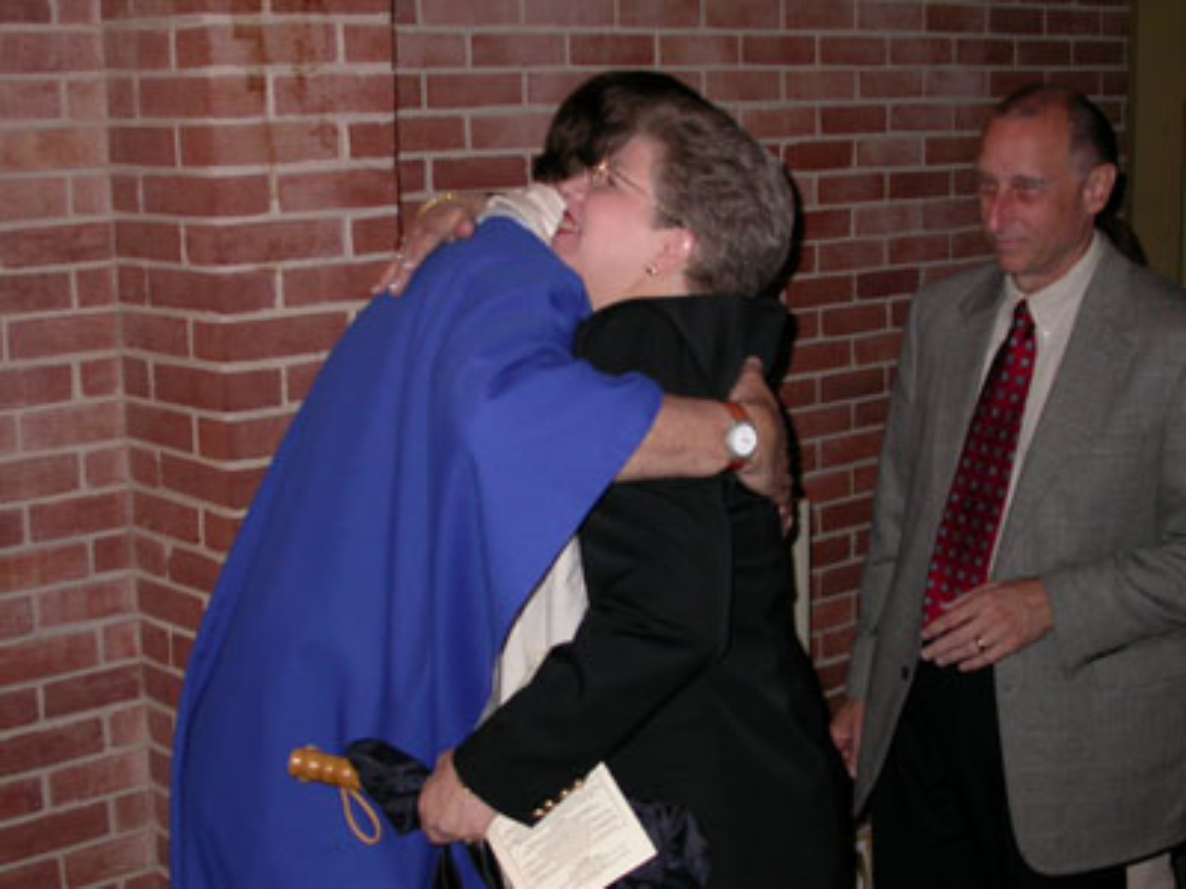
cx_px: 593
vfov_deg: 26.6
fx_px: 1884
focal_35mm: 55
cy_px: 444
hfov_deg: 34.9
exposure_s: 1/60.3
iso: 100
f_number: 3
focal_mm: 11.5
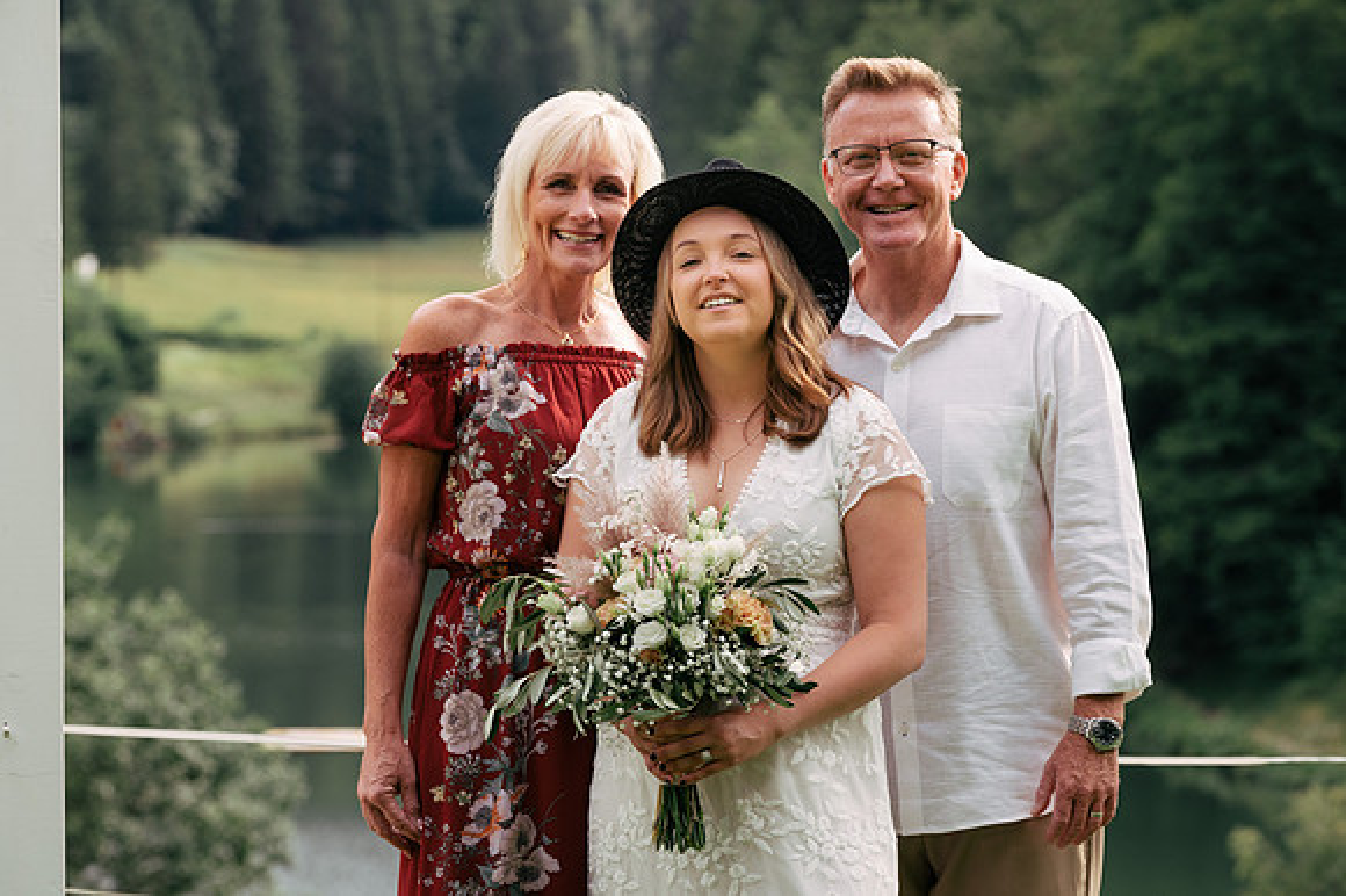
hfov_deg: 11.6
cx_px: 628
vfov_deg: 7.7
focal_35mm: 177
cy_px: 467
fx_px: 6625
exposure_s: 1/250
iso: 500
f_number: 8
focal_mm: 160
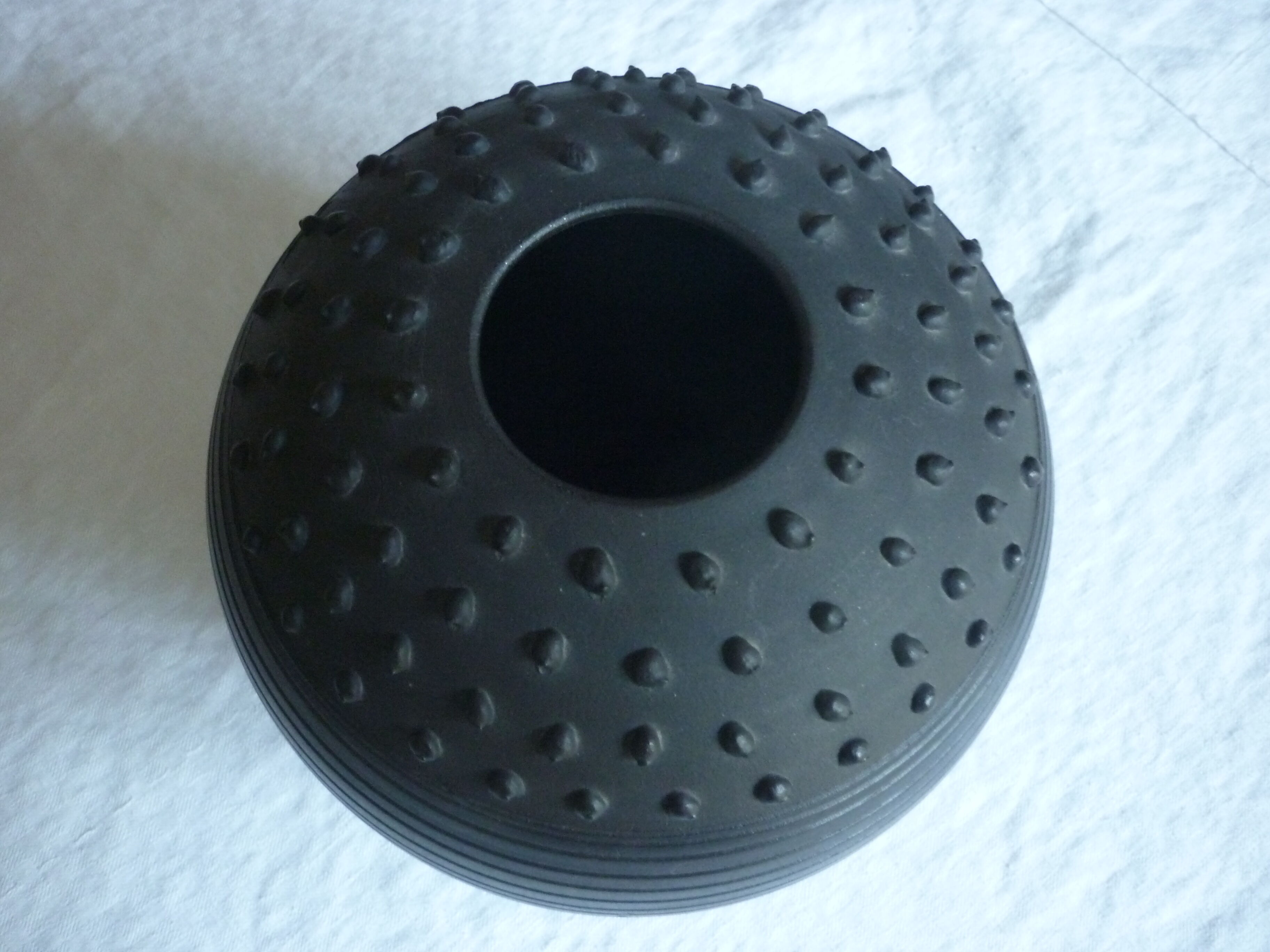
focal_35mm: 33
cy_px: 476
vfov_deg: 42.9
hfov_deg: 55.4
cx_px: 635
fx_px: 1211
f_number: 2.8
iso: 400
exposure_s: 1/8
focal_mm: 5.5
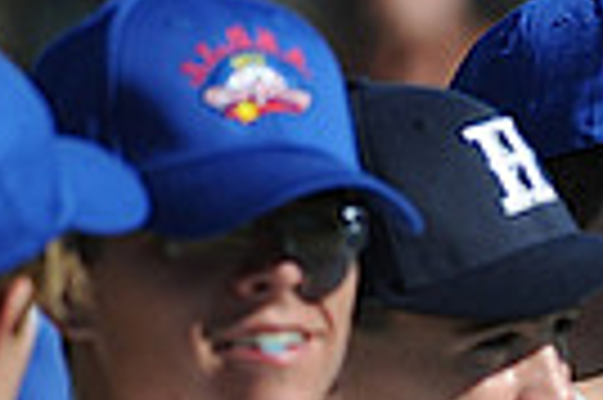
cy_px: 461
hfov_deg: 1.1
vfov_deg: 0.7
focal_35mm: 1945
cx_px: 1278
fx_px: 32539
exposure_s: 1/2000
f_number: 4
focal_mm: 300
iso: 200
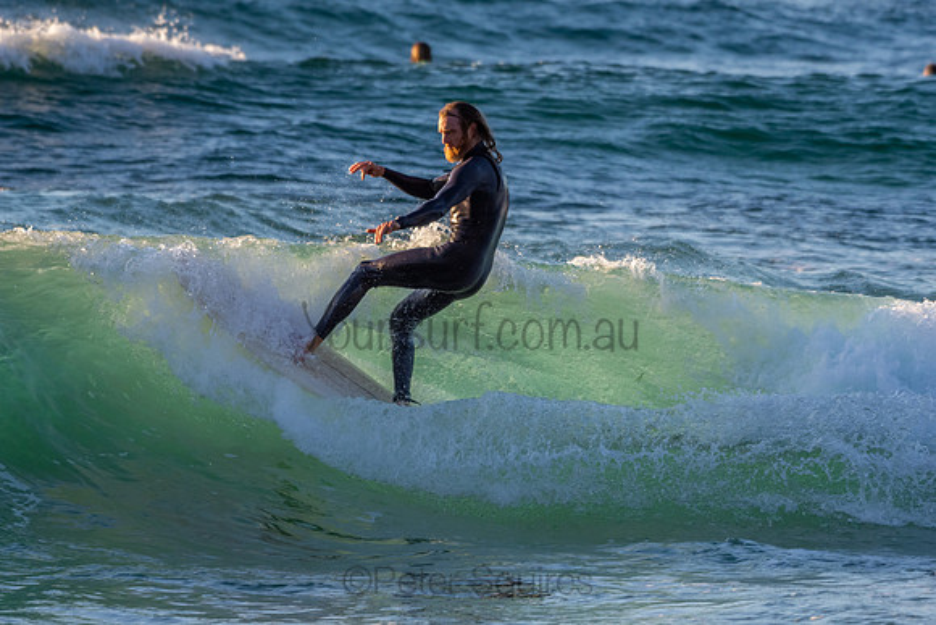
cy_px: 312
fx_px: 11702
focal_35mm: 450
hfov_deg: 4.6
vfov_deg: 3.1
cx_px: 468
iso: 720
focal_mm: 300
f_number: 5.6
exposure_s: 1/1250
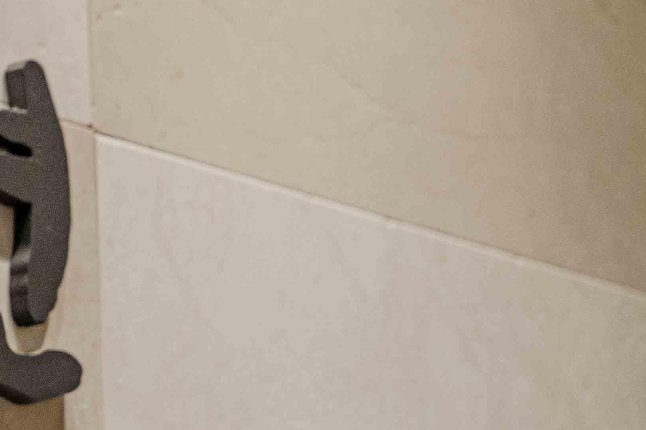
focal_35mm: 249
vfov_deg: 5.5
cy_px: -30
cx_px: -532
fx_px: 4471
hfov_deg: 8.0
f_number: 5.6
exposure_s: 1/125
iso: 1600
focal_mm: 67.6
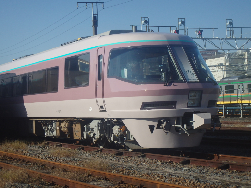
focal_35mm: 84
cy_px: 94
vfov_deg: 17.6
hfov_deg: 23.3
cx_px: 126
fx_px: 609
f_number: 13
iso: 125
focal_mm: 15.1
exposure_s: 1/160
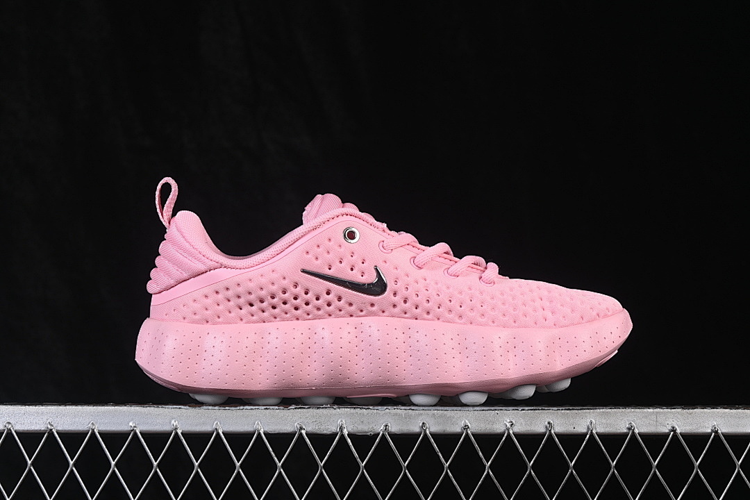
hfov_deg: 27.0
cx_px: 375
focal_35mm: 75
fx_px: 1562
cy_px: 250
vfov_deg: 18.2
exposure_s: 1/80
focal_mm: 50
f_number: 8
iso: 160
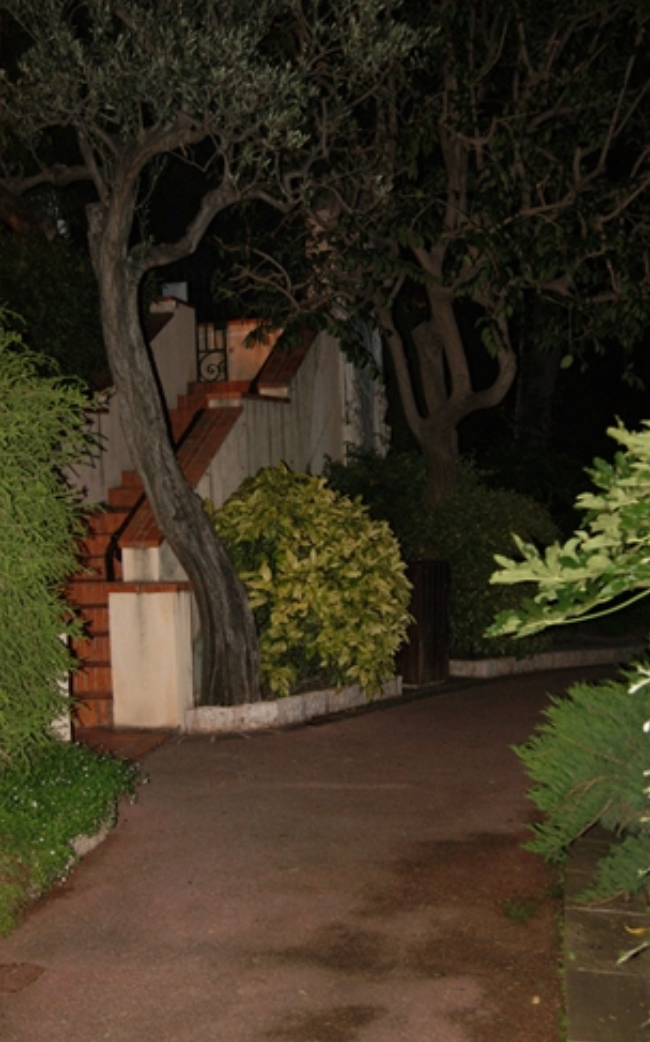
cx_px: 343
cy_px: 533
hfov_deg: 29.2
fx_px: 1248
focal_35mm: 44
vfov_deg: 45.3
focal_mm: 28
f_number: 4.5
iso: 400
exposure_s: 1/60
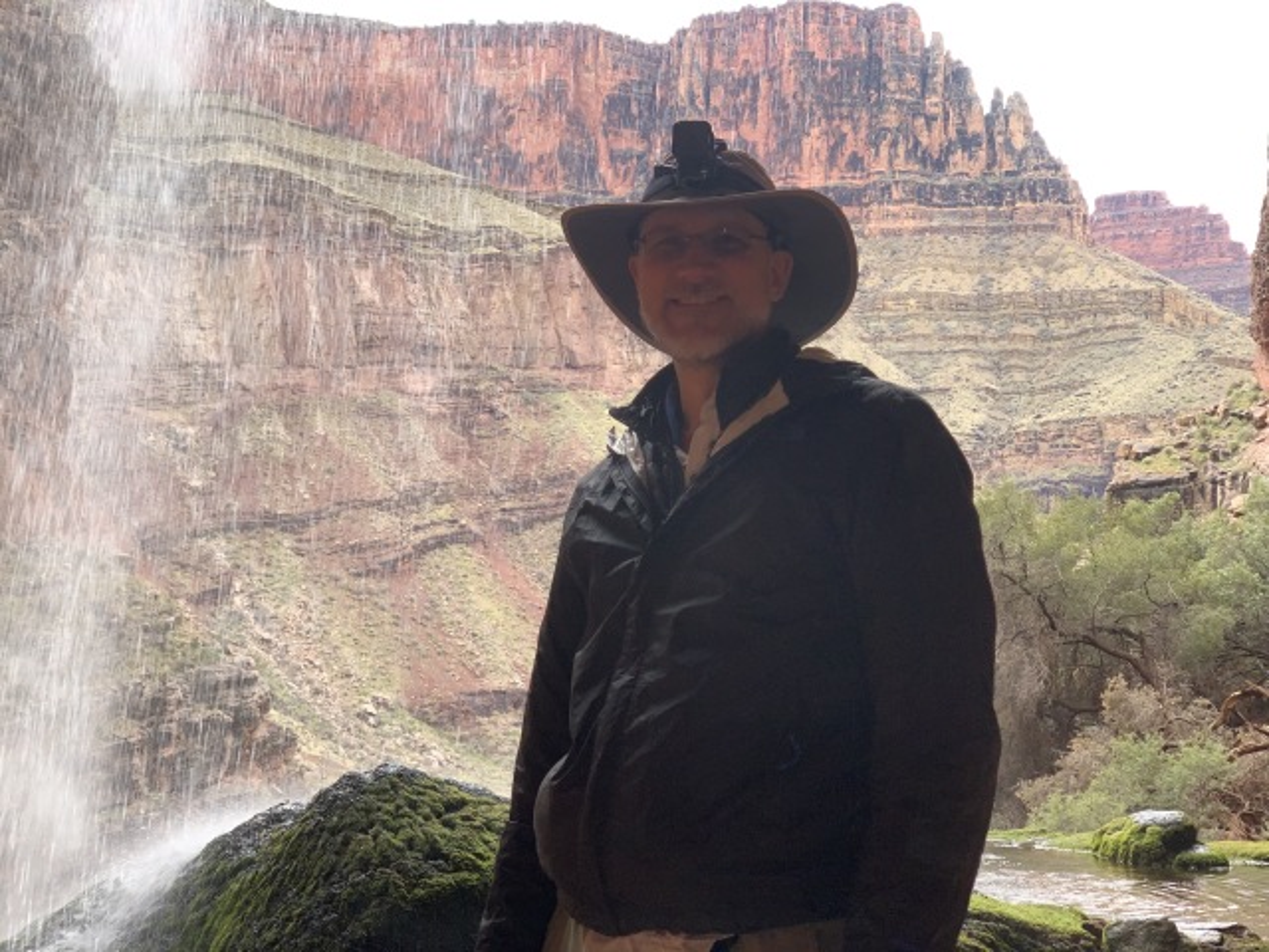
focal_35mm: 52
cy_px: 476
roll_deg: -0.3
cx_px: 634
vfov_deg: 28.0
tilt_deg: +6.2
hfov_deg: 36.8
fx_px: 1906
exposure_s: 1/122
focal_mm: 6
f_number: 2.4
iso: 25
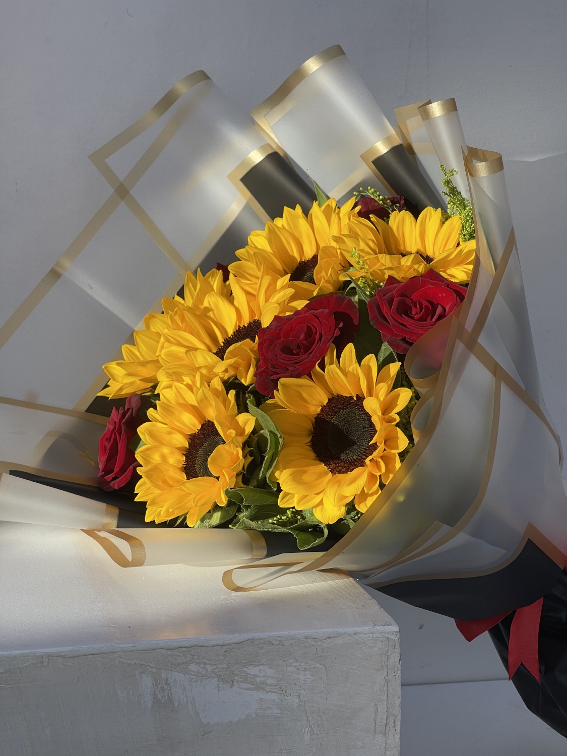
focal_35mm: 64
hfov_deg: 22.9
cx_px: 284
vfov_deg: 30.3
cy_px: 378
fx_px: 1398
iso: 20
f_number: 2.2
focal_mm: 7.5
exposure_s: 1/637
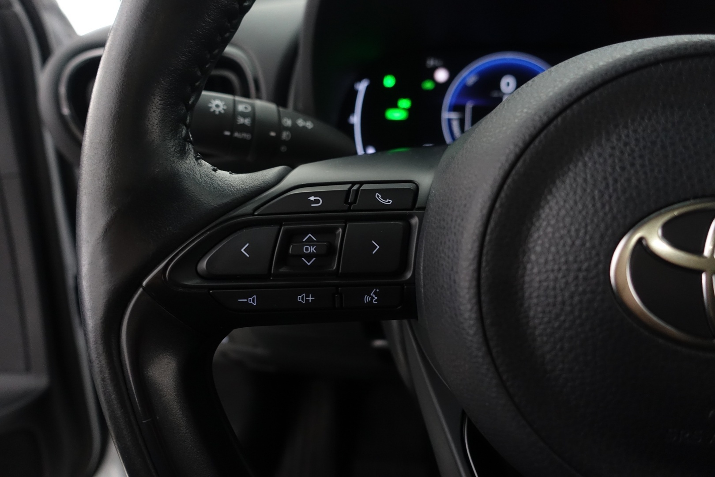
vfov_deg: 53.1
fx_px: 477
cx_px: 358
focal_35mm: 24
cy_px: 238
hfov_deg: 73.7
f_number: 2.5
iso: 1000
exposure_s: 1/30
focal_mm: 8.8
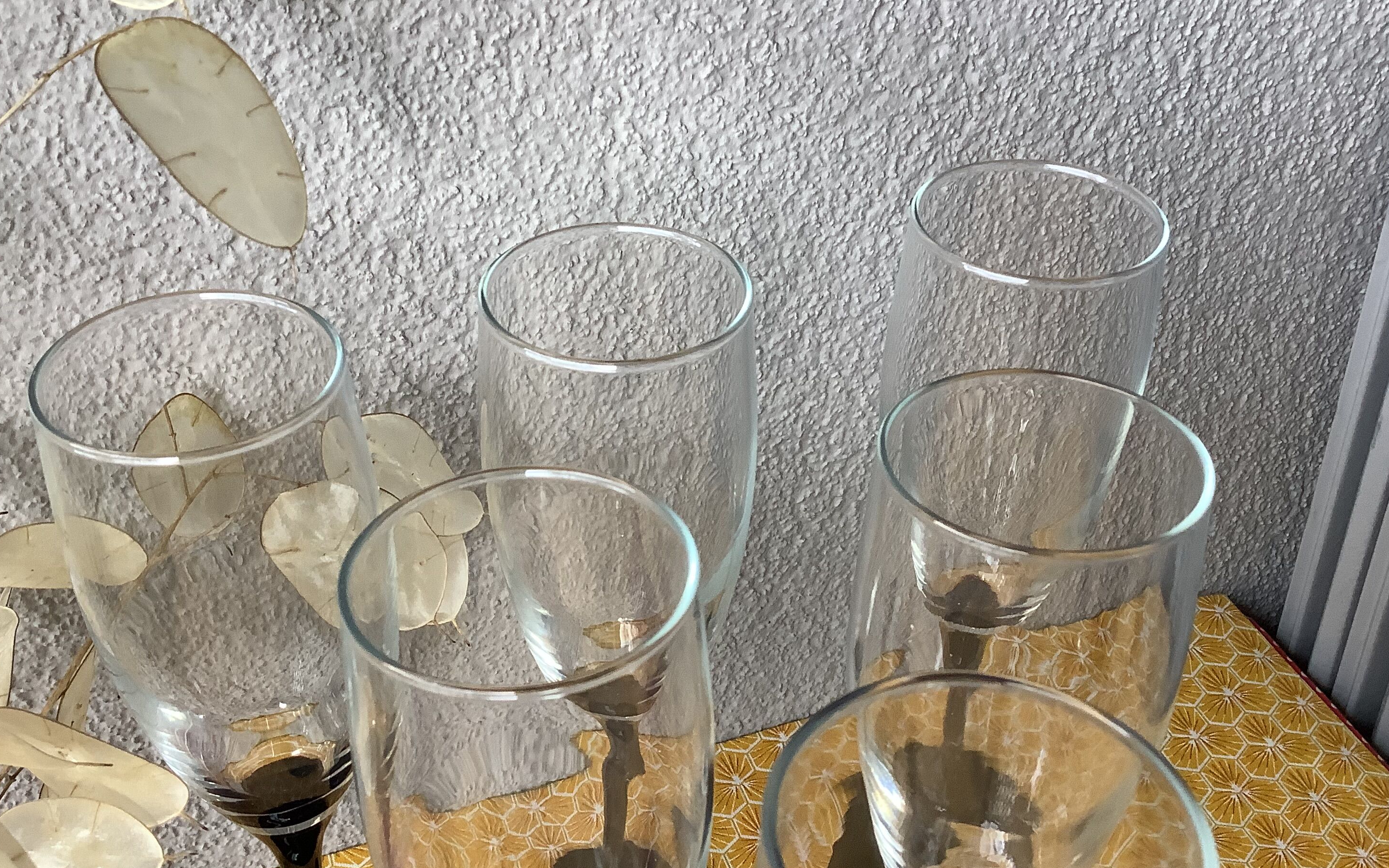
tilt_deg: -33.1
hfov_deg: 52.7
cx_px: 693
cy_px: 486
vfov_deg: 34.4
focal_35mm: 37
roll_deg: +0.3
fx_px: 1401
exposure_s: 1/60
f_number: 2.4
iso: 100
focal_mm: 3.3
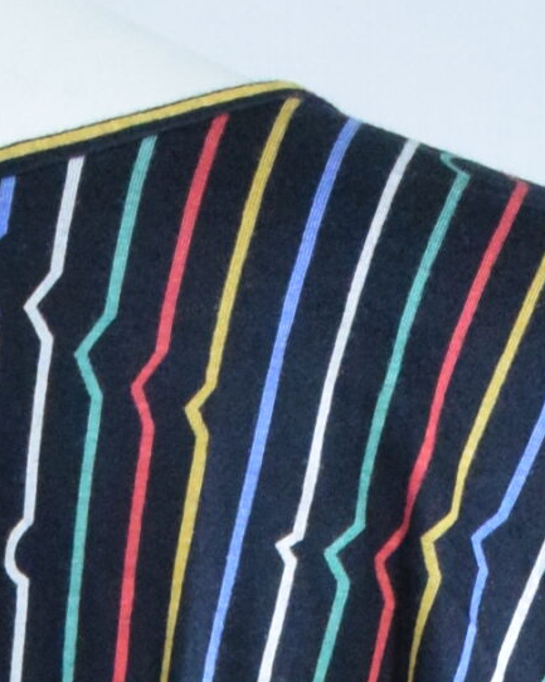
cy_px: 2442
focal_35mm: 229
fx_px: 4621
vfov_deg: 7.0
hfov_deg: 6.7
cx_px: -137
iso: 3200
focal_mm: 22
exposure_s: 1/250
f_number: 8
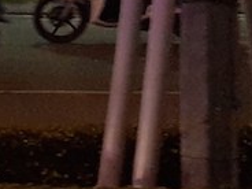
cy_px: -92
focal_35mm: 181
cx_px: -488
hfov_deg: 9.0
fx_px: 1318
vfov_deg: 8.0
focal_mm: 4.2
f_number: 1.7
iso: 320
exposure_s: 1/100
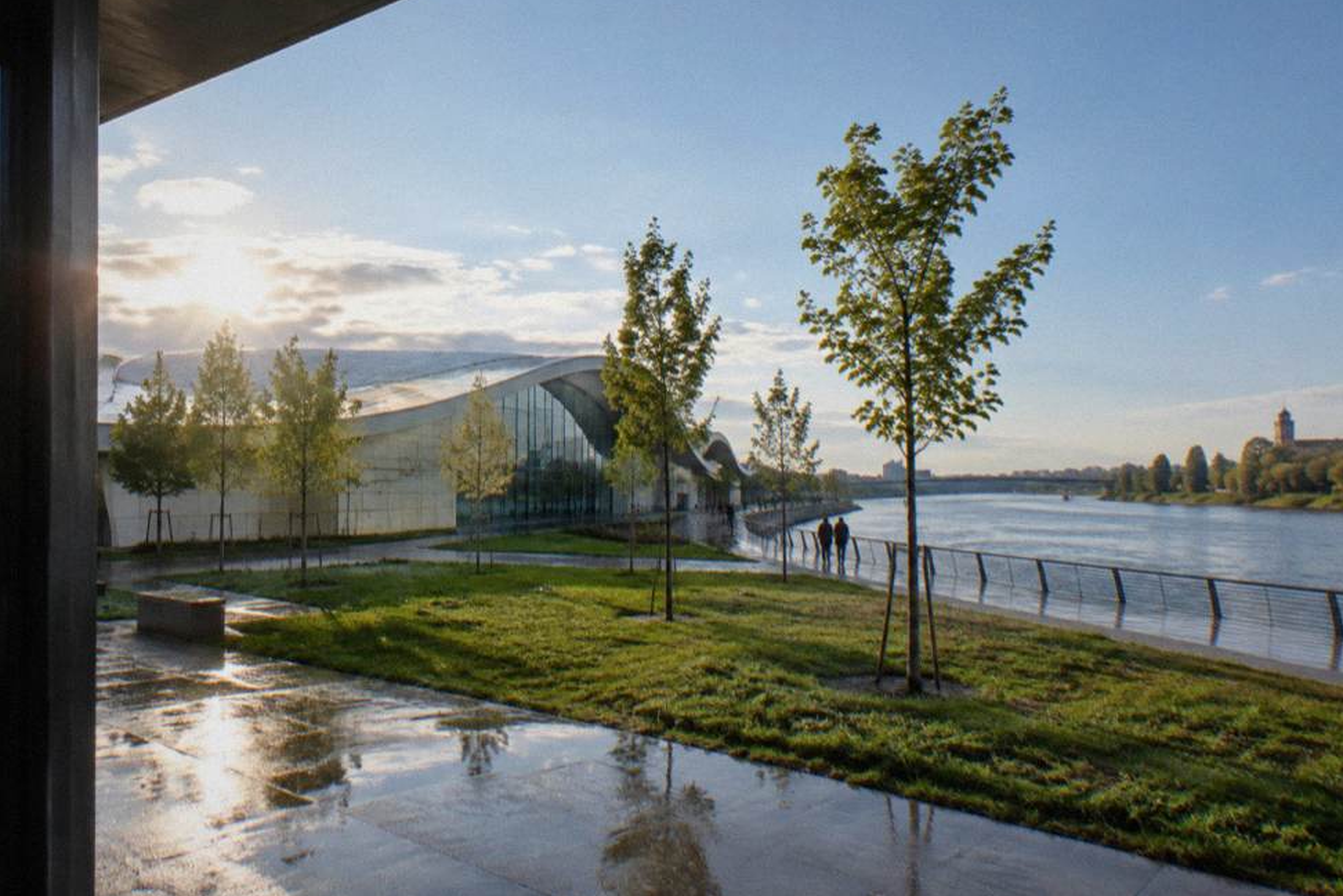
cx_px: 689
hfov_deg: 53.1
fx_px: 1343
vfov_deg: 36.9
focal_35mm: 36
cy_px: 442
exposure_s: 1/500
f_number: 7.1
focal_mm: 35
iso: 400
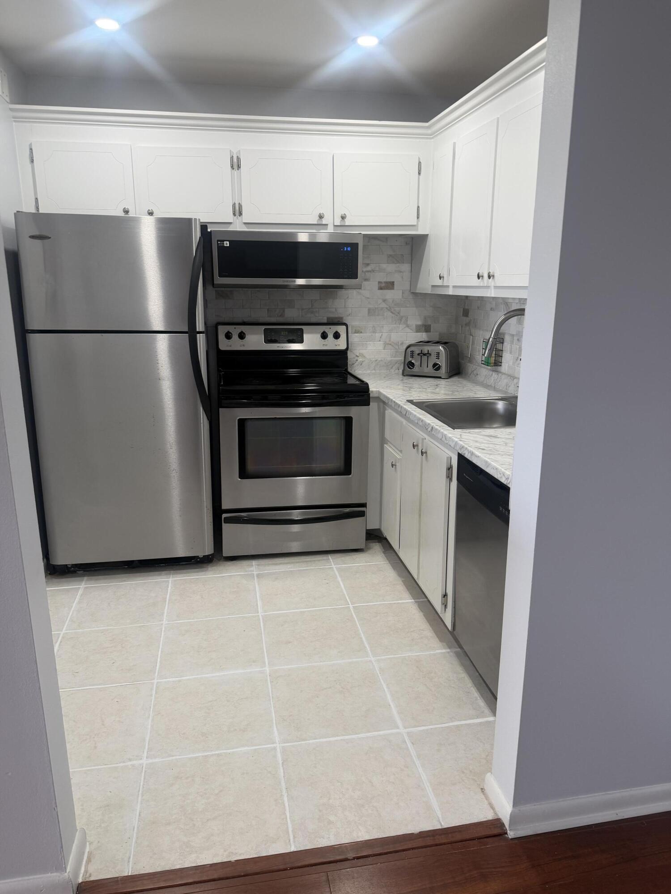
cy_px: 447
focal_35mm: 24
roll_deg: -0.8
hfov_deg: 56.8
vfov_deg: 71.6
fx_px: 620
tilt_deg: -14.7
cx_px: 336
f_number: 1.78
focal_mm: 6.76
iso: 125
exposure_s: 1/120
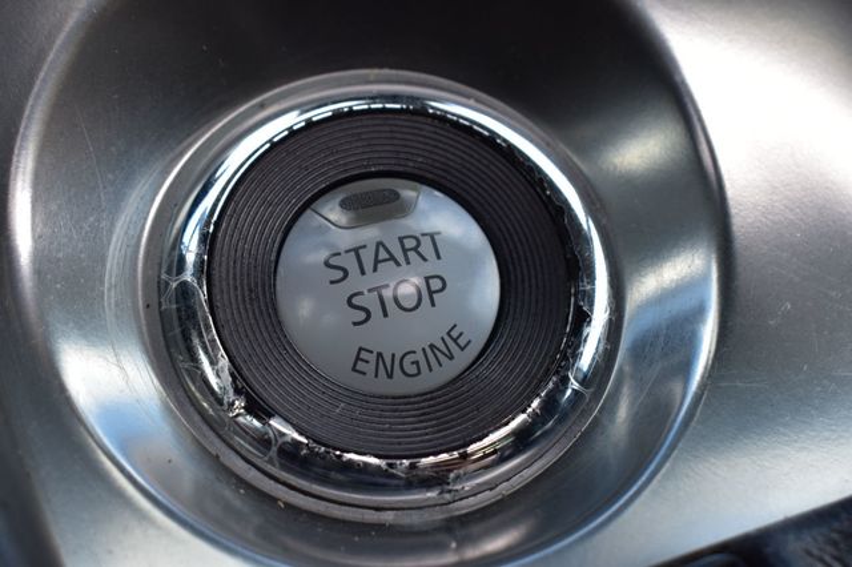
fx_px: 1348
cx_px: 426
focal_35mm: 57
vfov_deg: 23.8
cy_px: 284
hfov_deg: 35.1
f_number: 9
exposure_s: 1/100
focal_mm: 38
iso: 400
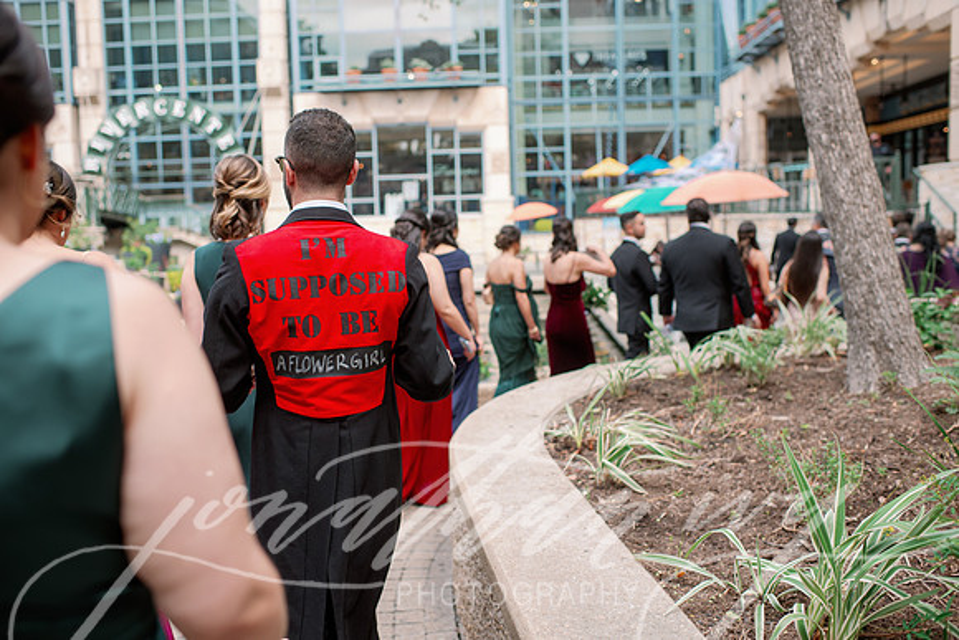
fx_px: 933
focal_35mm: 35
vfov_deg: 37.9
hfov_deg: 54.4
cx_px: 480
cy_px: 320
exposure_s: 1/1000
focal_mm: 35
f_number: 2.8
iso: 200
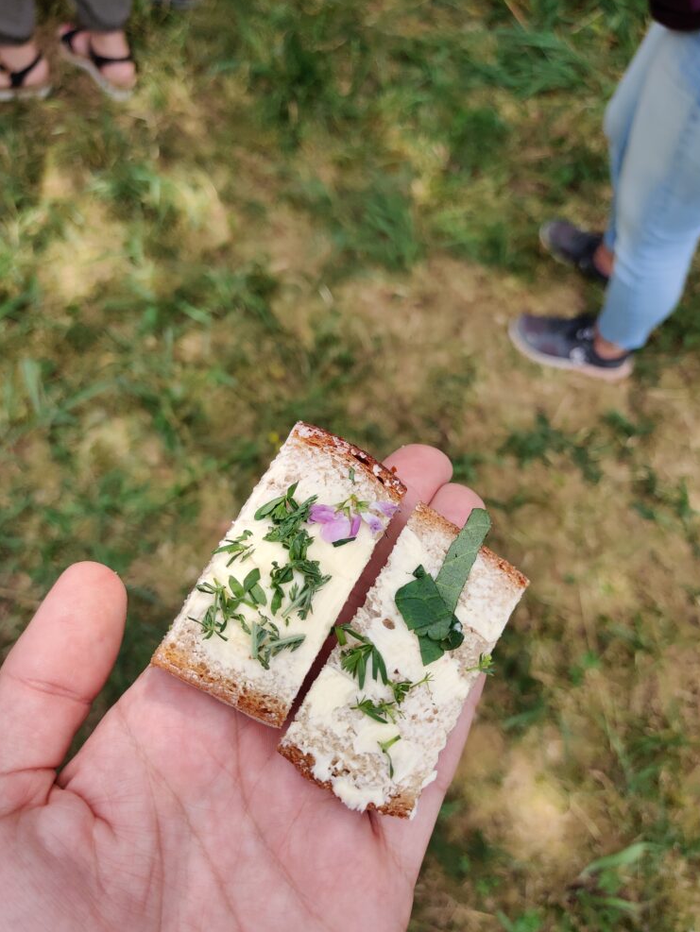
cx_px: 347
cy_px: 479
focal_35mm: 28
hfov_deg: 49.8
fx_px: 754
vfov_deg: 63.4
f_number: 1.65
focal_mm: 4.75
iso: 125
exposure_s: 1/1003
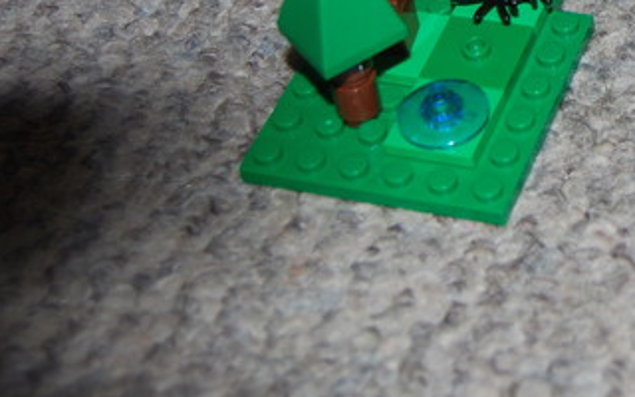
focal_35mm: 112
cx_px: 724
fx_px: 1938
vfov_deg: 11.4
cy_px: -87
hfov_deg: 17.9
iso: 200
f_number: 4
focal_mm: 26
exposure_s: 1/60
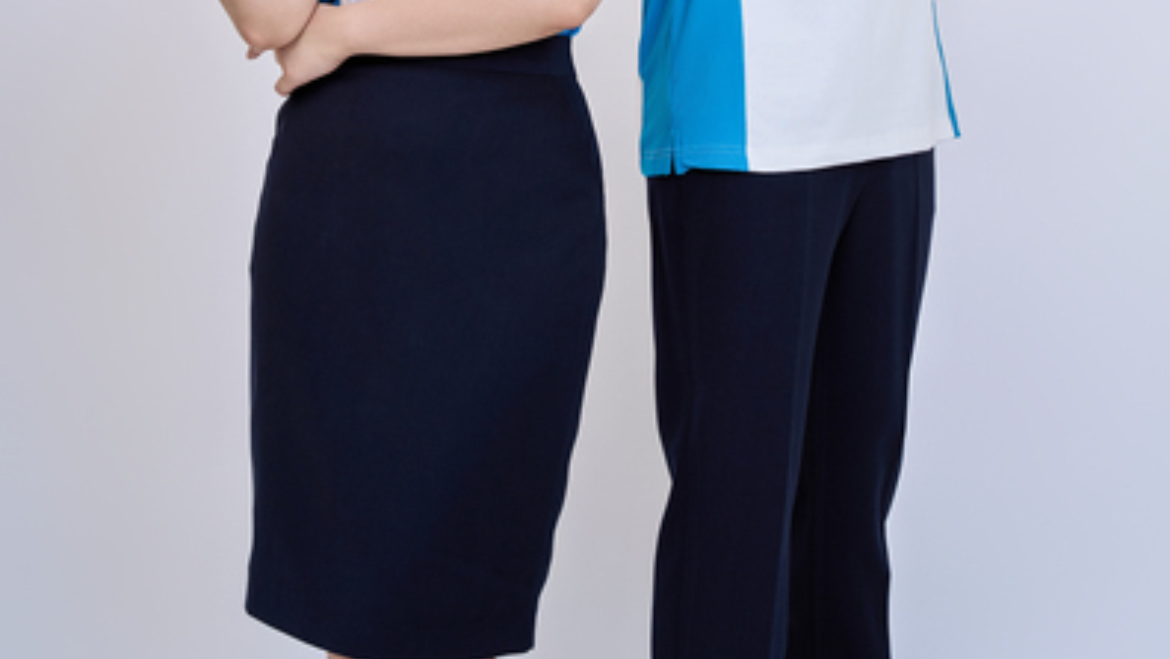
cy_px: -157
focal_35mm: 111
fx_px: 3445
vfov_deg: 10.7
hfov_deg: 19.3
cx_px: 582
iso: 200
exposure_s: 1/200
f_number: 5
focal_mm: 70
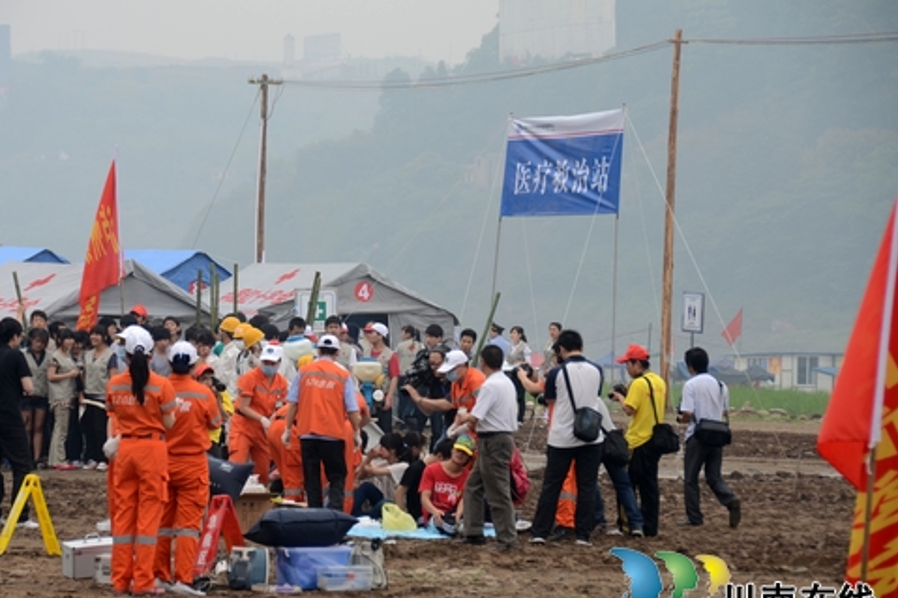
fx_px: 4503
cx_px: 390
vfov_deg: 7.6
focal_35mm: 181
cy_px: 311
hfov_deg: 11.4
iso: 200
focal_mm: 105
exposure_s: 1/500
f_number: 5.3
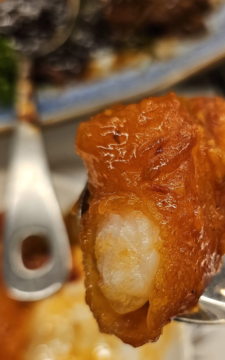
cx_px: 179
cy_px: 225
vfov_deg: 51.0
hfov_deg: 32.7
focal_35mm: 38
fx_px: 373
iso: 200
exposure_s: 1/120
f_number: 1.7
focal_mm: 6.3
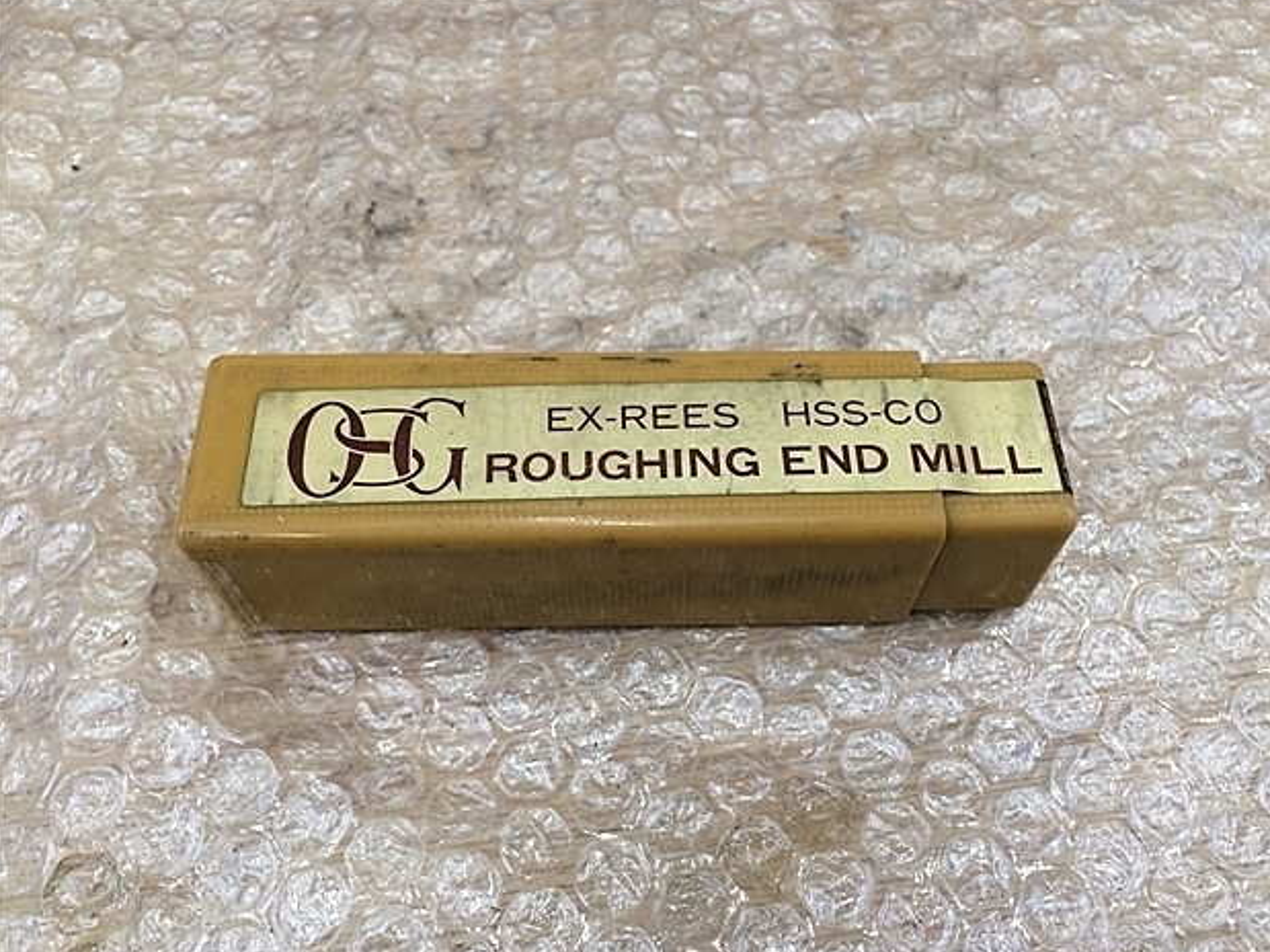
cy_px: 482
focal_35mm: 30
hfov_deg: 60.0
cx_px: 650
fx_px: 1100
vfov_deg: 46.8
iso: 64
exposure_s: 1/30
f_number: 2.2
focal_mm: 4.15
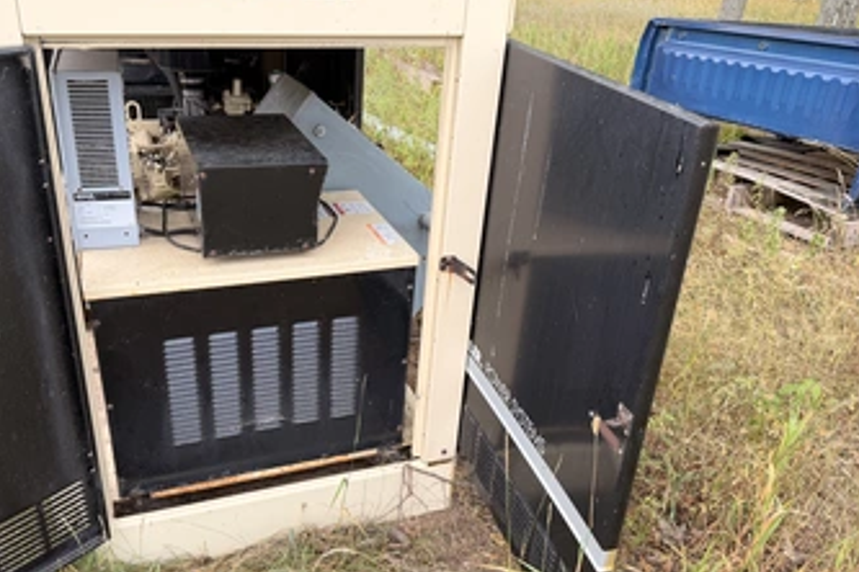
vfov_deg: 43.6
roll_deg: -4.7
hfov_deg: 61.8
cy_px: 312
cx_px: 387
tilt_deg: -20.5
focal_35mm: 30
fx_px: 716
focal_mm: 6.76
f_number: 1.78
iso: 100
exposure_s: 1/121
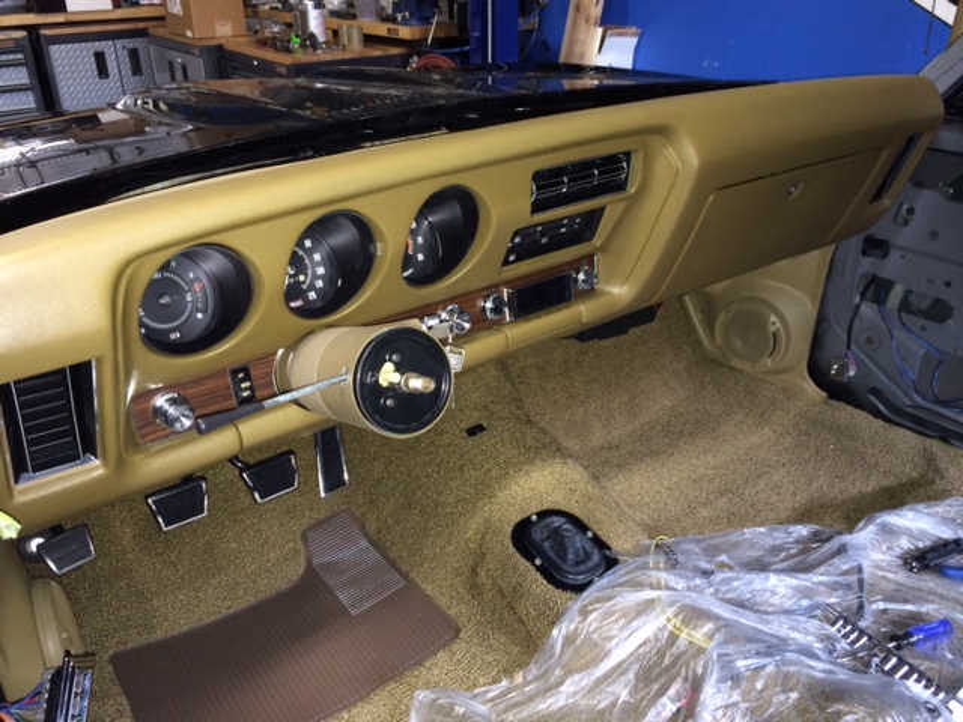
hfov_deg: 60.0
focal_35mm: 30
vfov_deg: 46.8
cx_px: 482
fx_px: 835
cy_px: 361
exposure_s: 1/16
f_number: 2.2
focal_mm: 4.12
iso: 250
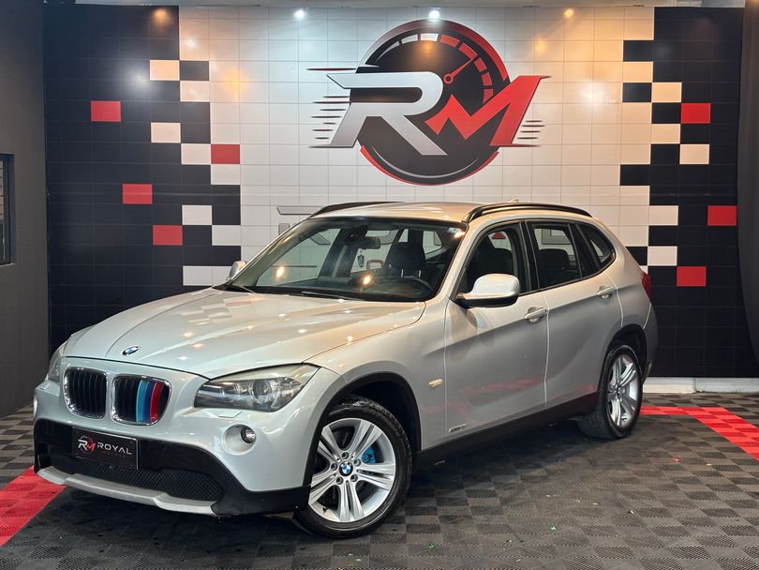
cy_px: 285
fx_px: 1141
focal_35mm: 52
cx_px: 380
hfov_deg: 36.8
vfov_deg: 28.0
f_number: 1.6
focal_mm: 5.96
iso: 40
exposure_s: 1/60
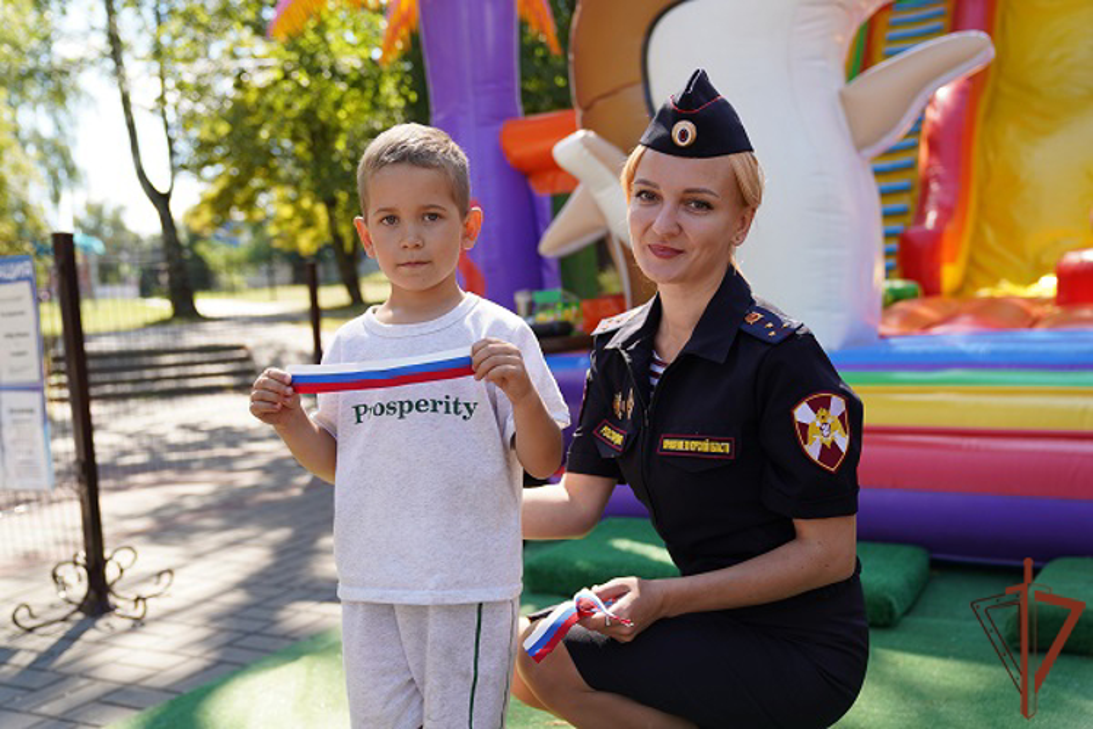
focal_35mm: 34
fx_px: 1032
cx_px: 546
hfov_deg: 55.8
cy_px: 364
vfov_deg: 38.9
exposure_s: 1/400
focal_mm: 34
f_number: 2.8
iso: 100
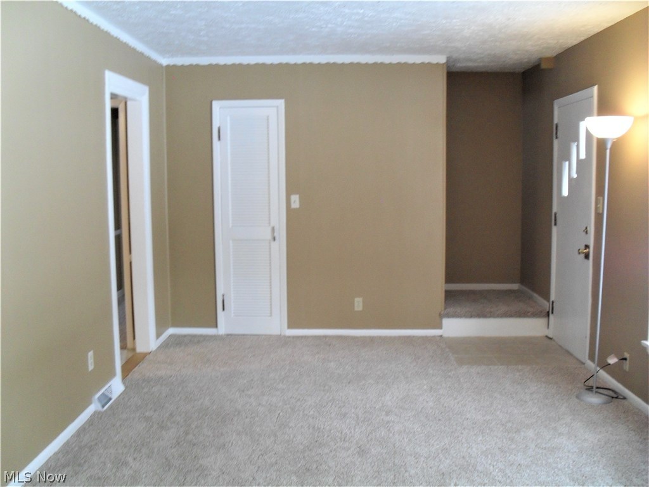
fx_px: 656
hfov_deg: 52.6
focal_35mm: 35
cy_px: 244
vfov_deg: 40.7
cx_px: 324
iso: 200
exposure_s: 1/20
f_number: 3.2
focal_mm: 6.3
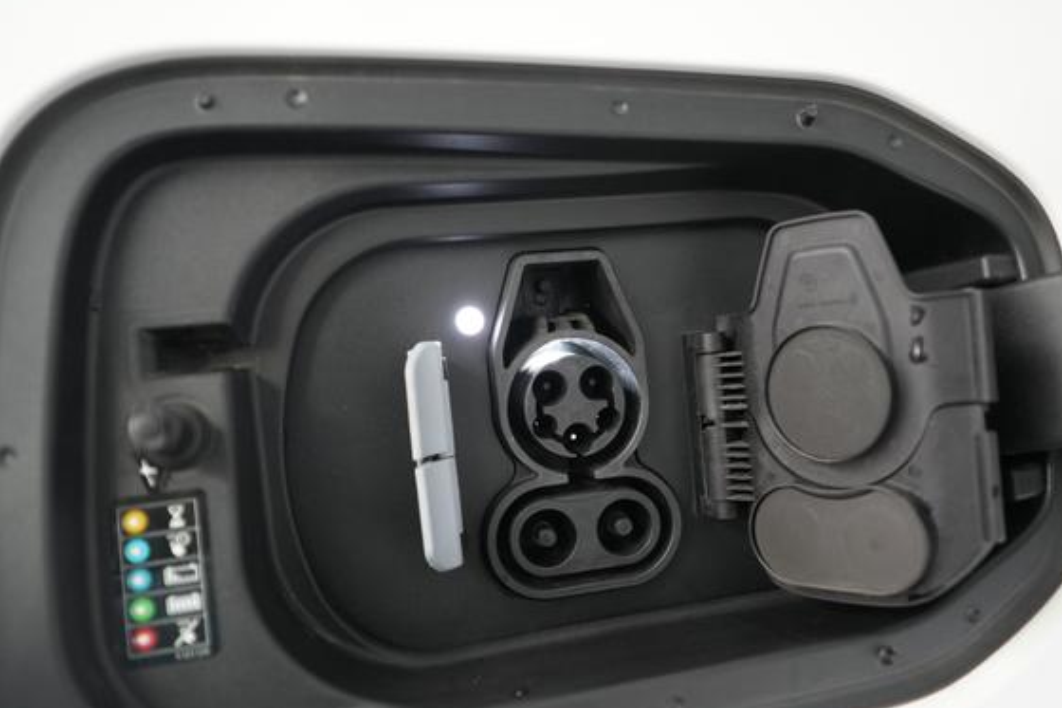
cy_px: 382
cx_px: 605
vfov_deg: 41.1
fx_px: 944
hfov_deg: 58.5
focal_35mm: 32
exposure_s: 1/60
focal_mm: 28
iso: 2000
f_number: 2.8
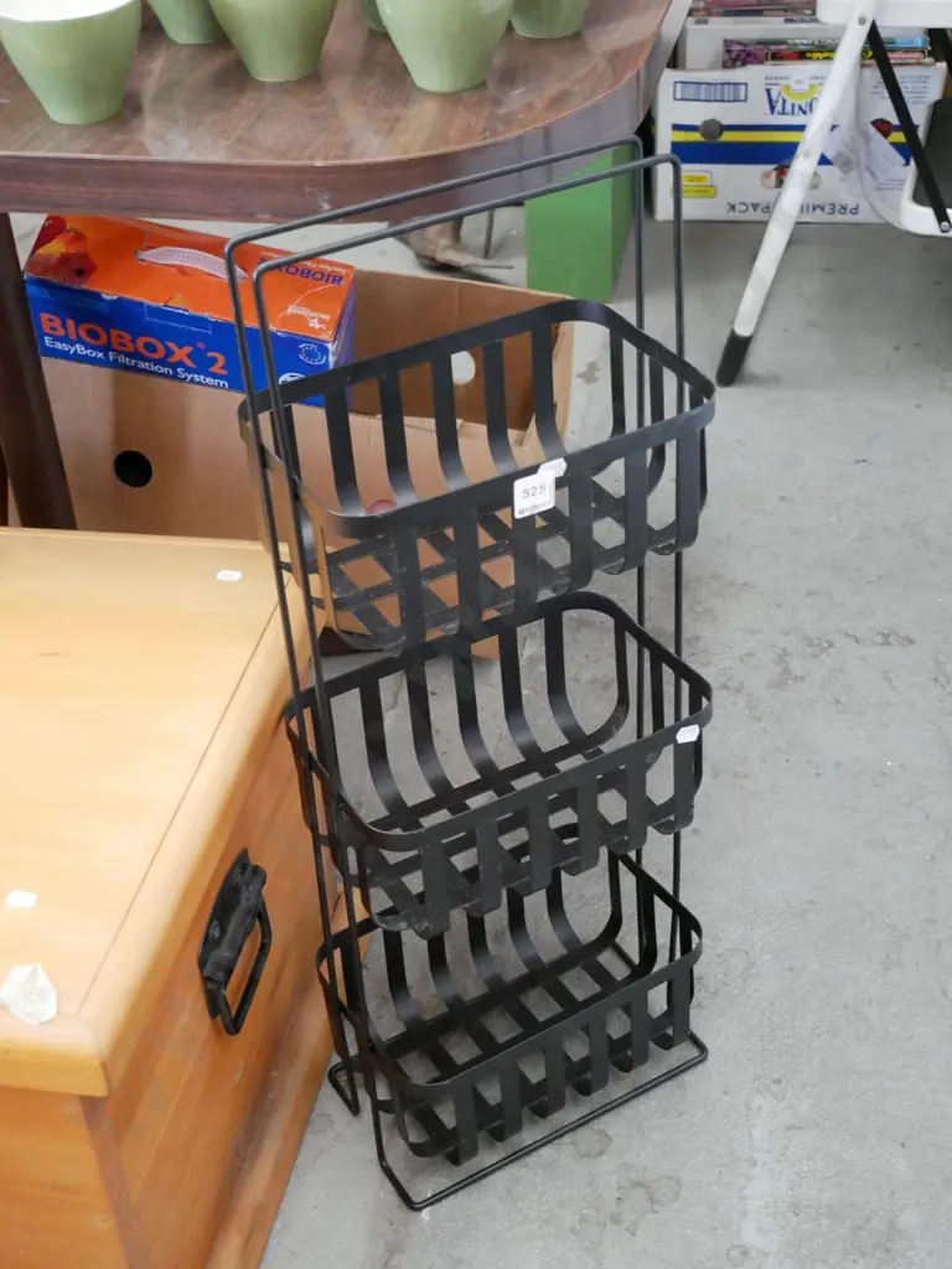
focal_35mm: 46
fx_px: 1687
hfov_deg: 31.5
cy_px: 634
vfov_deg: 41.2
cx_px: 476
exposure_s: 1/50
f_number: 4.3
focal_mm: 23
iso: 3200
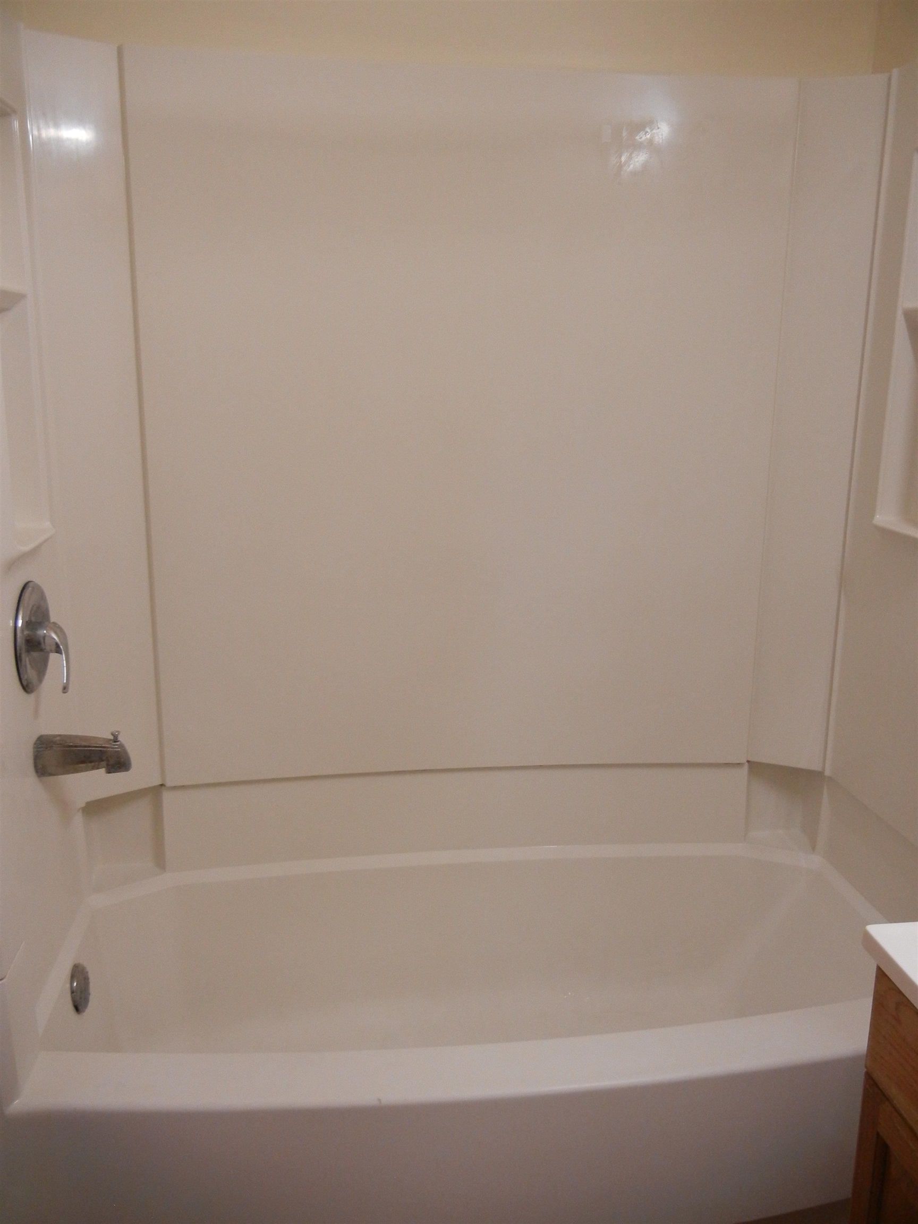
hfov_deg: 46.8
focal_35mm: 30
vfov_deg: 60.0
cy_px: 612
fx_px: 1061
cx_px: 459
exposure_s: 1/30
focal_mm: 5.4
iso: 376
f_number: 3.5
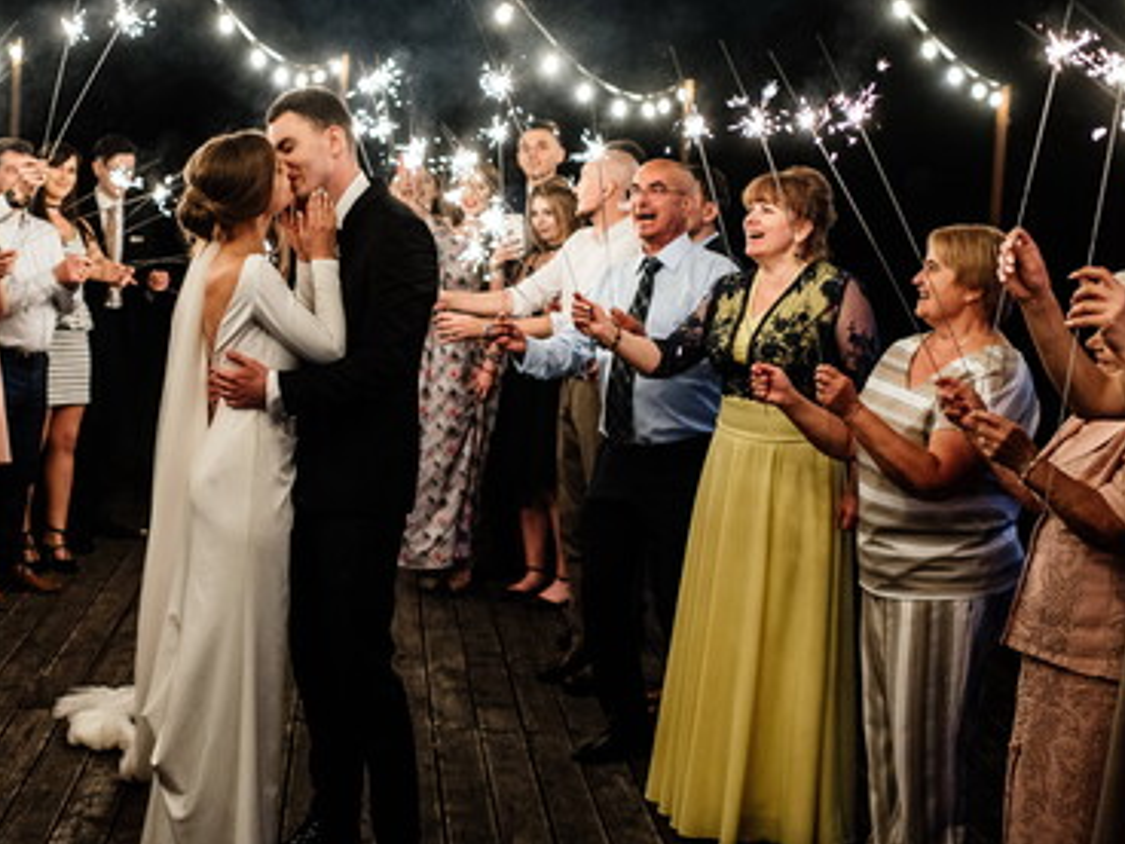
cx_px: 352
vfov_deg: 27.0
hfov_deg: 35.1
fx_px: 1755
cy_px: 324
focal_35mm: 54
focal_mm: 35
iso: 800
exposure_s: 1/100
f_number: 2.2
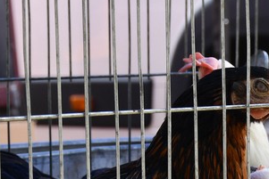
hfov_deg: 9.6
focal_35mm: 214
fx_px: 1600
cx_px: 241
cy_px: 199
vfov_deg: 6.4
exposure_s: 1/250
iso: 250
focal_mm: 42
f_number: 5.6
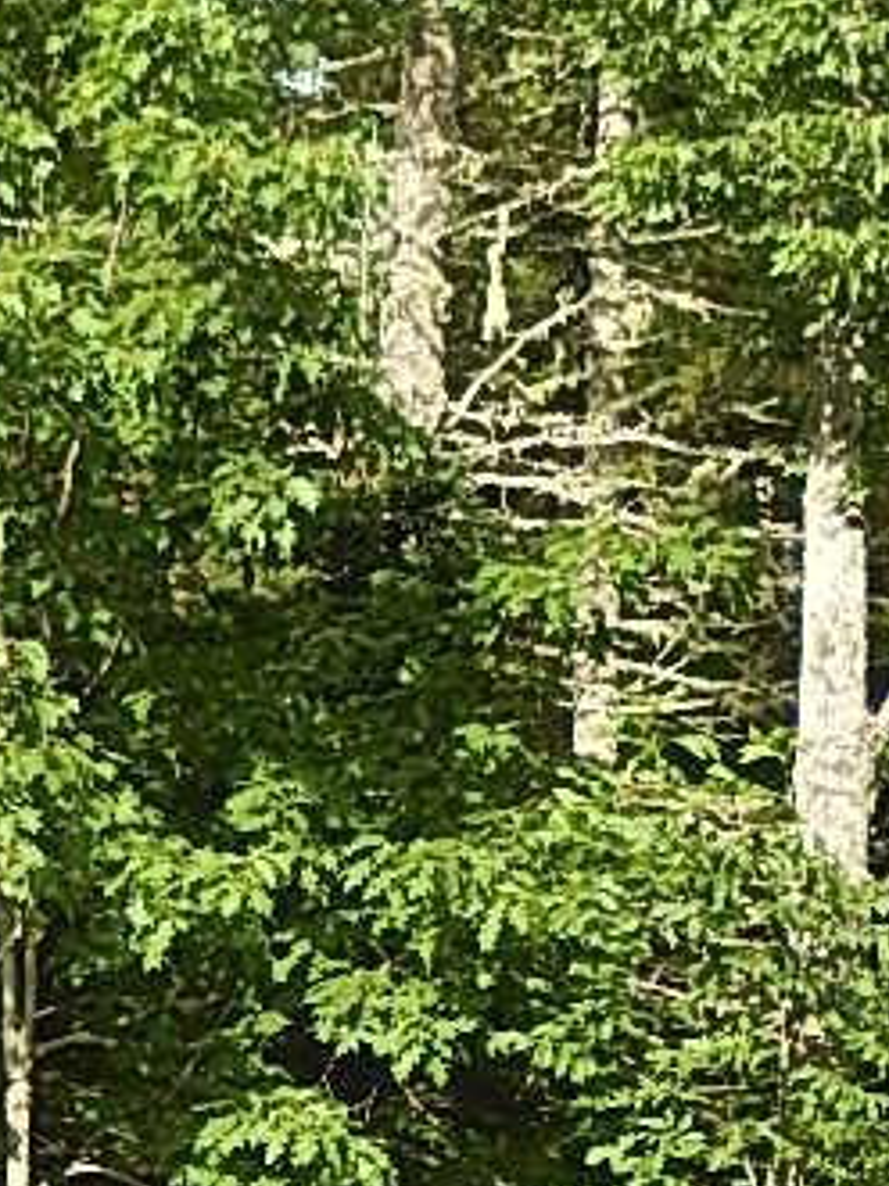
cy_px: 1272
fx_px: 5962
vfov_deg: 11.2
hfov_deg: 8.5
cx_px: 376
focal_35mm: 174
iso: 125
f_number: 4
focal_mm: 6.5
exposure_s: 1/200
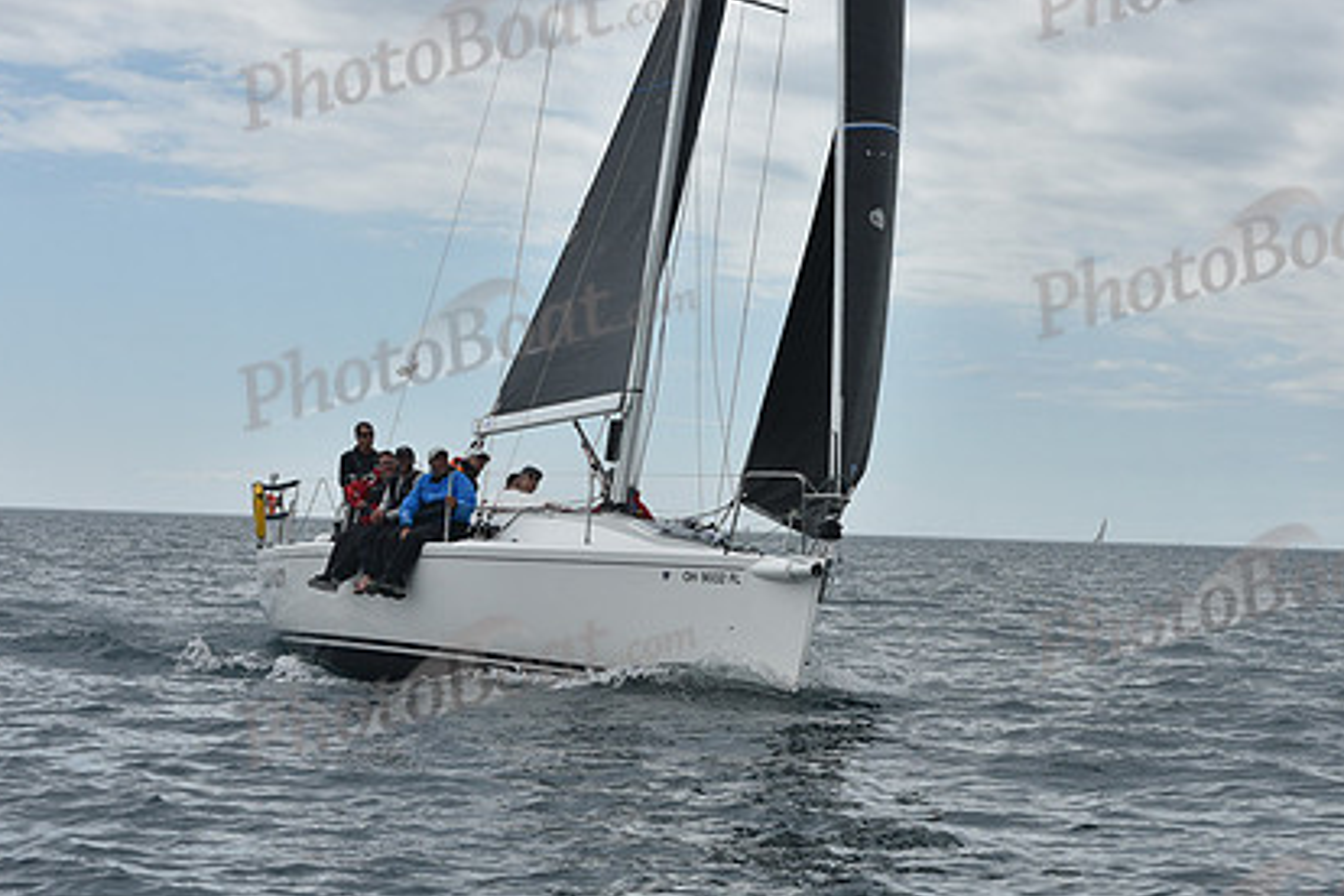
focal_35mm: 98
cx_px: 867
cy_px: 469
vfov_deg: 14.0
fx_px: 3658
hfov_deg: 20.8
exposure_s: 1/800
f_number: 11
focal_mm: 70
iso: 250
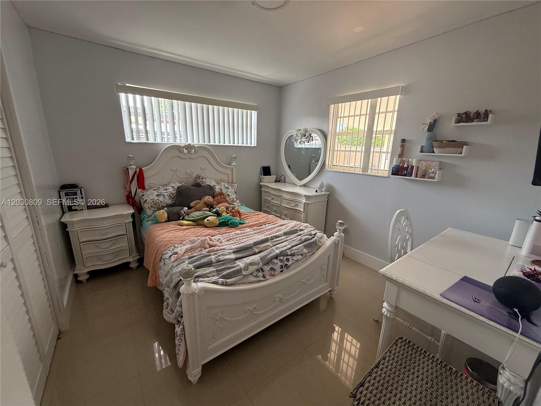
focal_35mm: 14
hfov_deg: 102.1
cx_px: 270
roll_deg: -1.8
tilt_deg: -13.4
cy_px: 203
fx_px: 219
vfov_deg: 85.7
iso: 125
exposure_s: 1/99
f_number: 2.2
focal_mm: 2.22
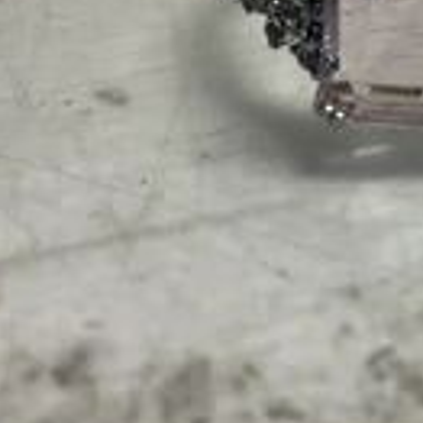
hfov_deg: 21.7
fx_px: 1078
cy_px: 74
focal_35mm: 78
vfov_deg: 21.9
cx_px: 371
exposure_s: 1/120
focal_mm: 3
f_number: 1.8
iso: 50
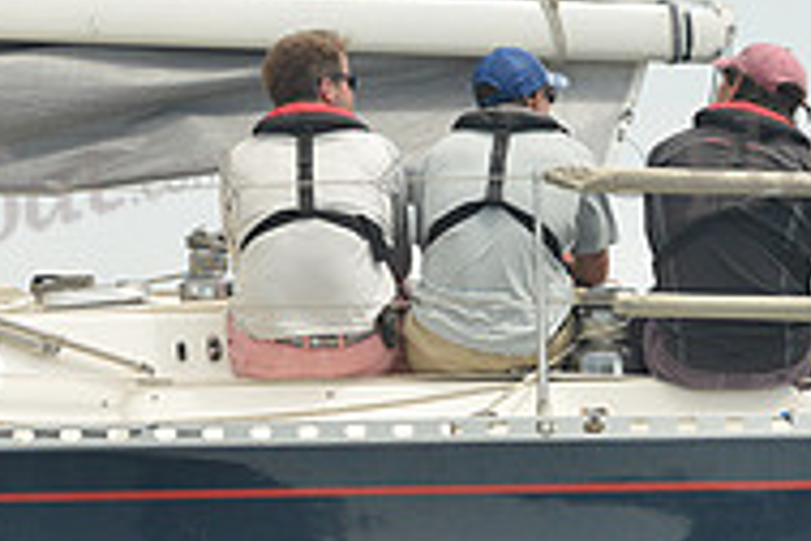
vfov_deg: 3.9
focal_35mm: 356
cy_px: 389
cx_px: 459
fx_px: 8019
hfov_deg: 5.8
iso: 400
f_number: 4.5
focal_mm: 116
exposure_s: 1/800
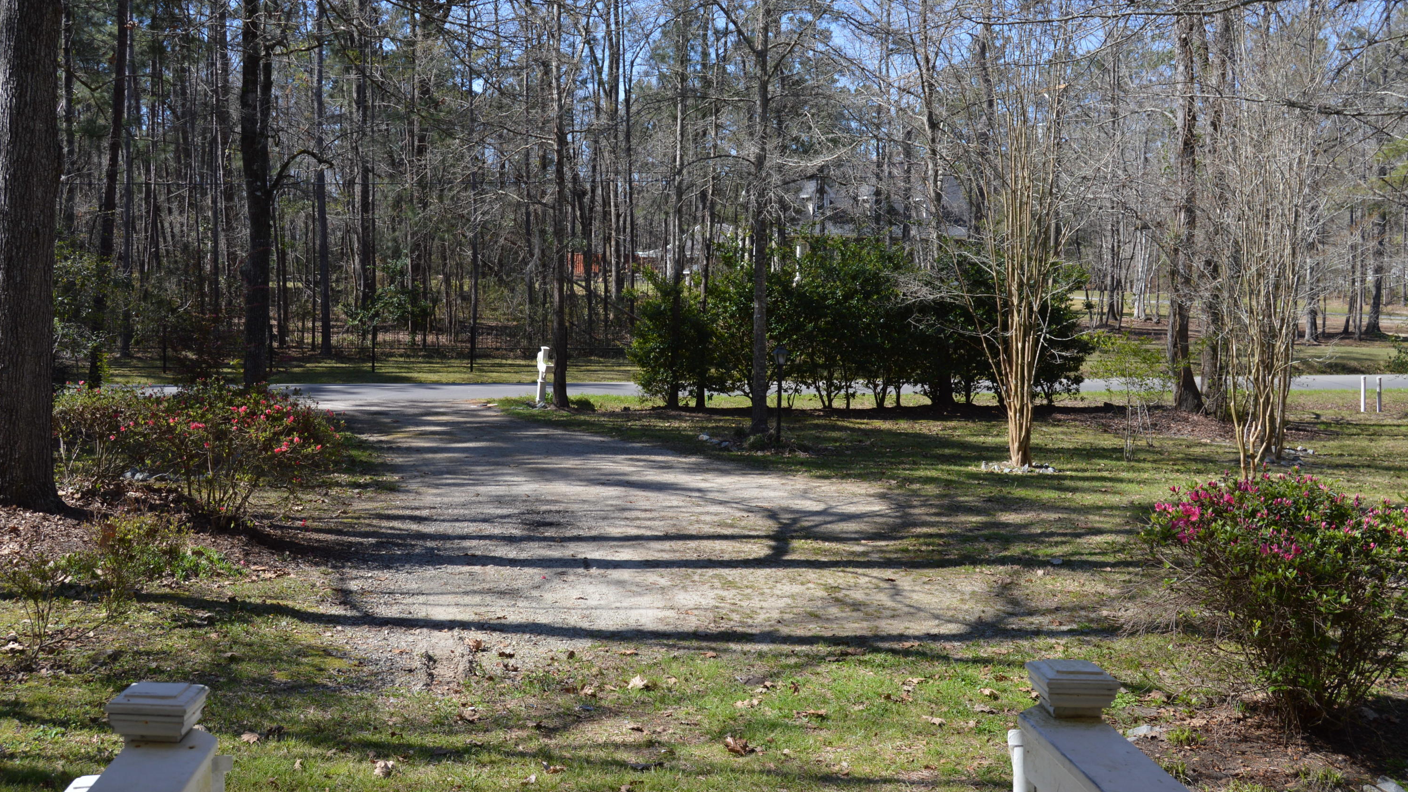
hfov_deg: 52.8
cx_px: 708
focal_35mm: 38
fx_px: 1419
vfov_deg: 31.1
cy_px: 335
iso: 100
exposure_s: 1/160
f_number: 6.3
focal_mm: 24
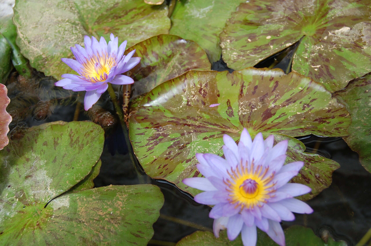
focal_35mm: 57
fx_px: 587
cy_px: 123
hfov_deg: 35.1
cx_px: 186
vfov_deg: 23.7
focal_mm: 38
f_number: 8
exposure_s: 1/250
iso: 200
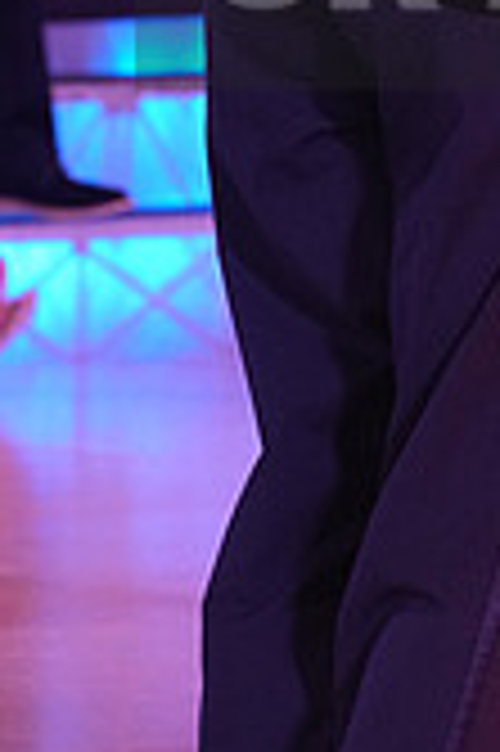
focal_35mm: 497
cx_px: 759
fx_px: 10375
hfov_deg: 2.8
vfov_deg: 4.1
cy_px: -59
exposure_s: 1/250
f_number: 5.6
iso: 2000
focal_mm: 143
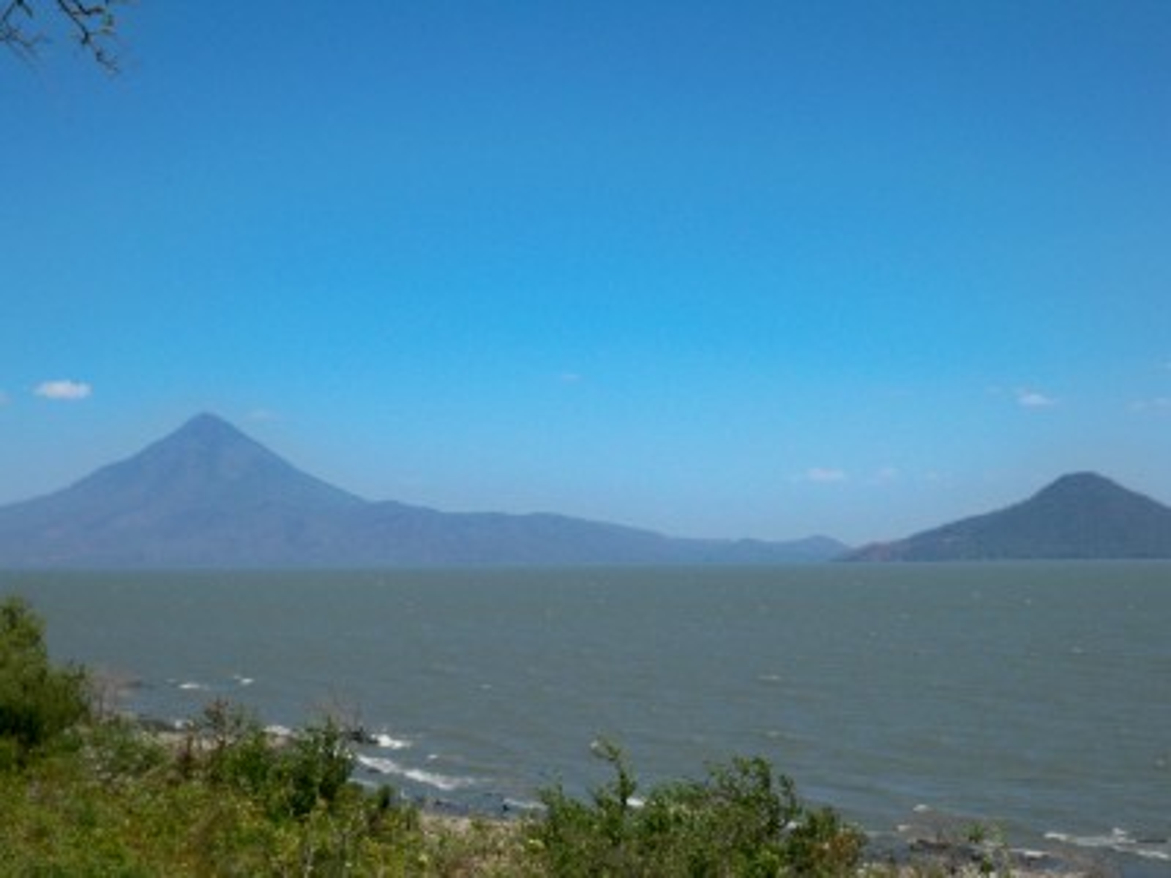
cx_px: 586
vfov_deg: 21.6
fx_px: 2300
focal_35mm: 68
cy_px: 439
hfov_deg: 28.6
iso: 64
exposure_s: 1/400
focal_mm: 12.1
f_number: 6.9
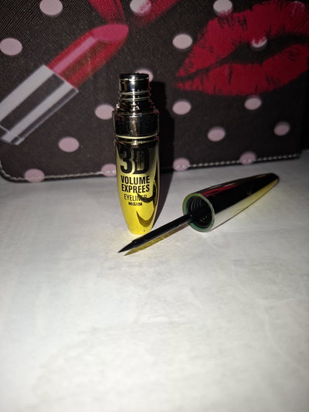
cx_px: 154
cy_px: 206
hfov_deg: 58.9
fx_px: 274
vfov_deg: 73.9
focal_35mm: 23
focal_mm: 5.54
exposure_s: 1/192
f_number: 1.8
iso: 50
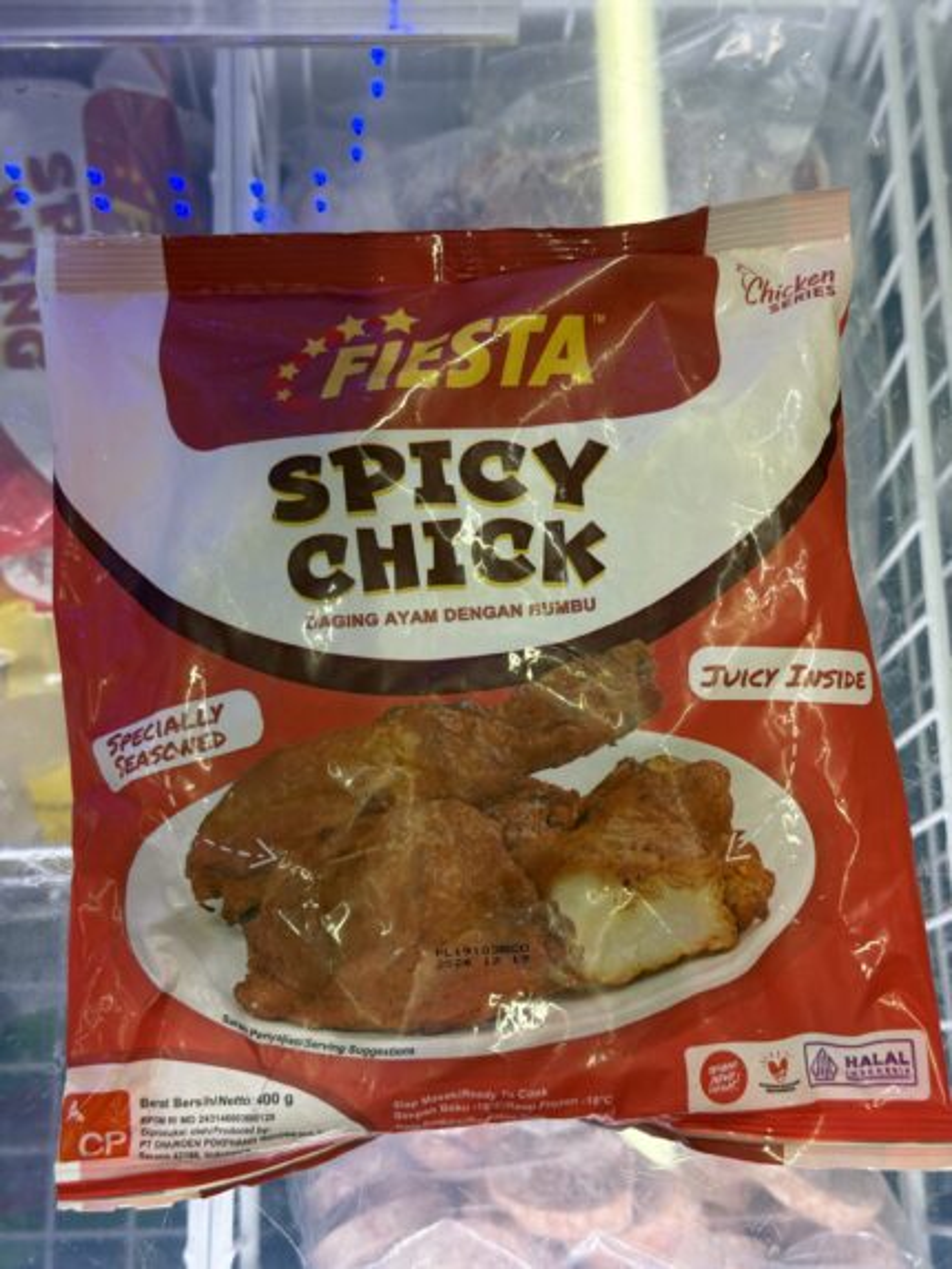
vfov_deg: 39.6
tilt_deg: -75.4
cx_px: 476
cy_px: 634
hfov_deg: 30.3
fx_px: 1759
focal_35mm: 48
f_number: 1.78
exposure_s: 1/233
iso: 160
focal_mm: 6.76
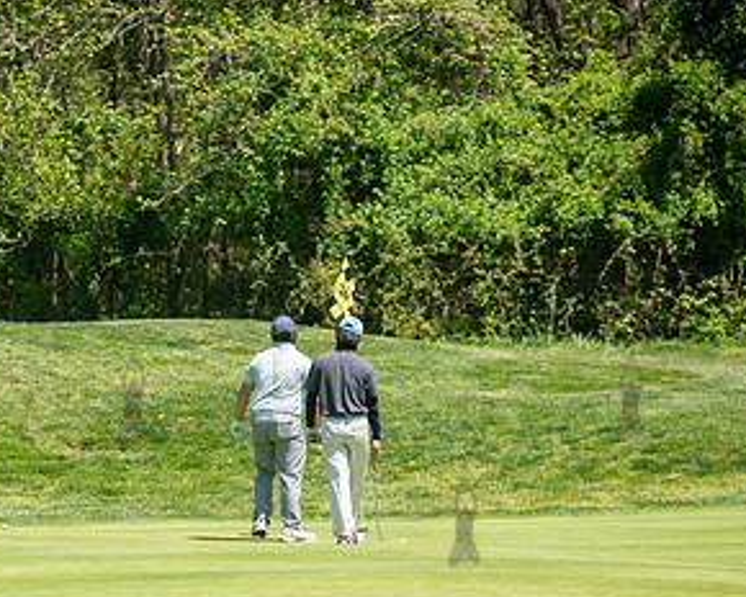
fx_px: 10576
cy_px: 367
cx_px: 249
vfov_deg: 3.2
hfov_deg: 4.0
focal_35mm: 479
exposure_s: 1/1000
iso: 100
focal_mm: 200
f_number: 3.5
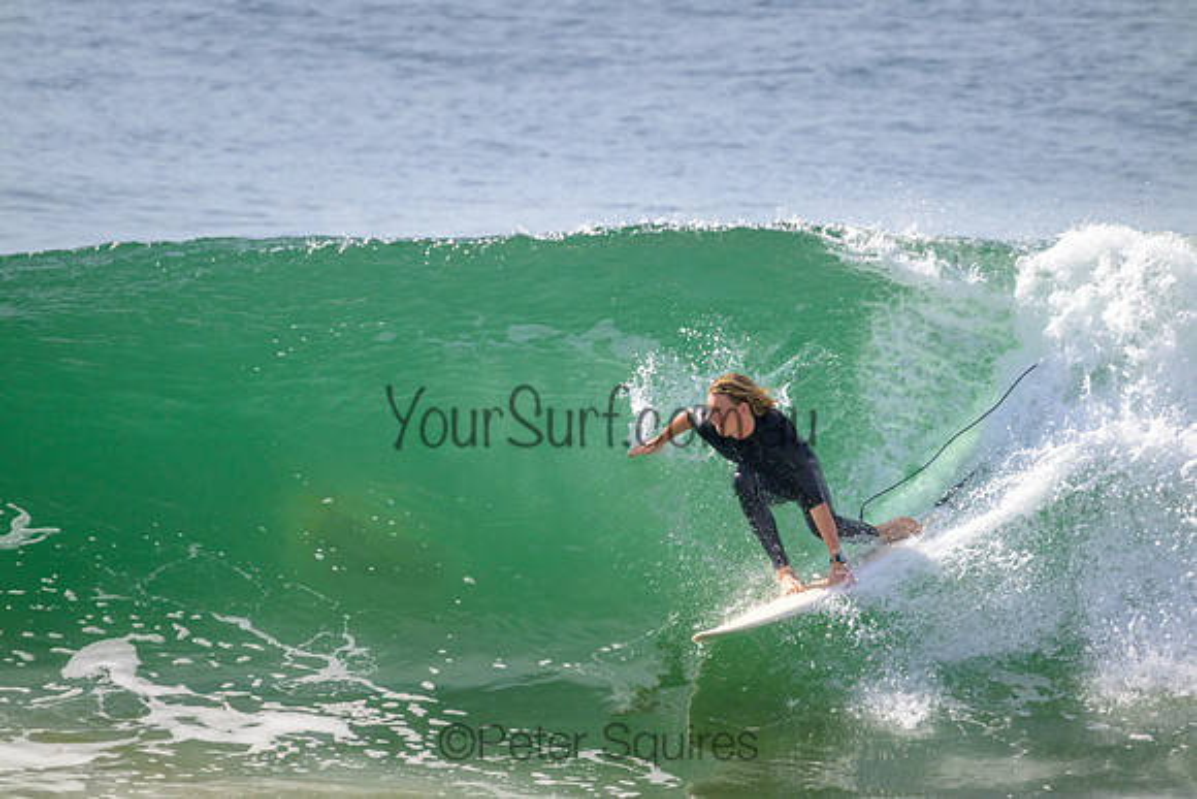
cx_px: 598
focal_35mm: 800
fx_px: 26605
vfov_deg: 1.7
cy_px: 400
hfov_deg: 2.6
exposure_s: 1/2000
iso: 800
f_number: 11
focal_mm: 800
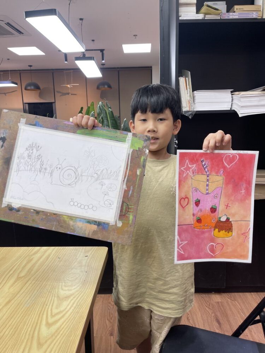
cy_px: 176
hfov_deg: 54.9
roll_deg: +1.4
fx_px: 255
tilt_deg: -10.6
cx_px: 132
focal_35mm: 25
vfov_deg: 69.4
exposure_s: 1/100
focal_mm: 5.1
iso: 50
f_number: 1.6
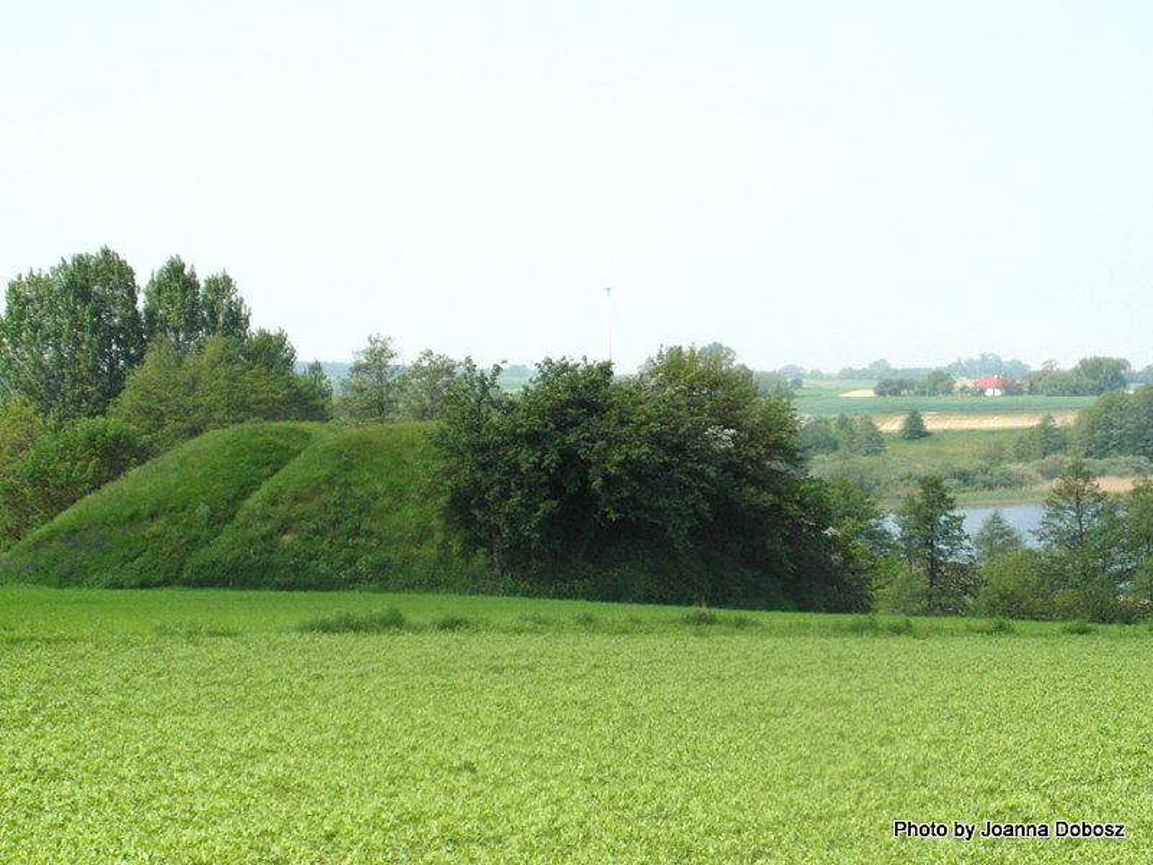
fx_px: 3464
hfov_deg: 18.9
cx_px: 576
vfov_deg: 14.2
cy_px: 432
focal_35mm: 104
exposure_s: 1/500
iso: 100
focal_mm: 17
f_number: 4.4
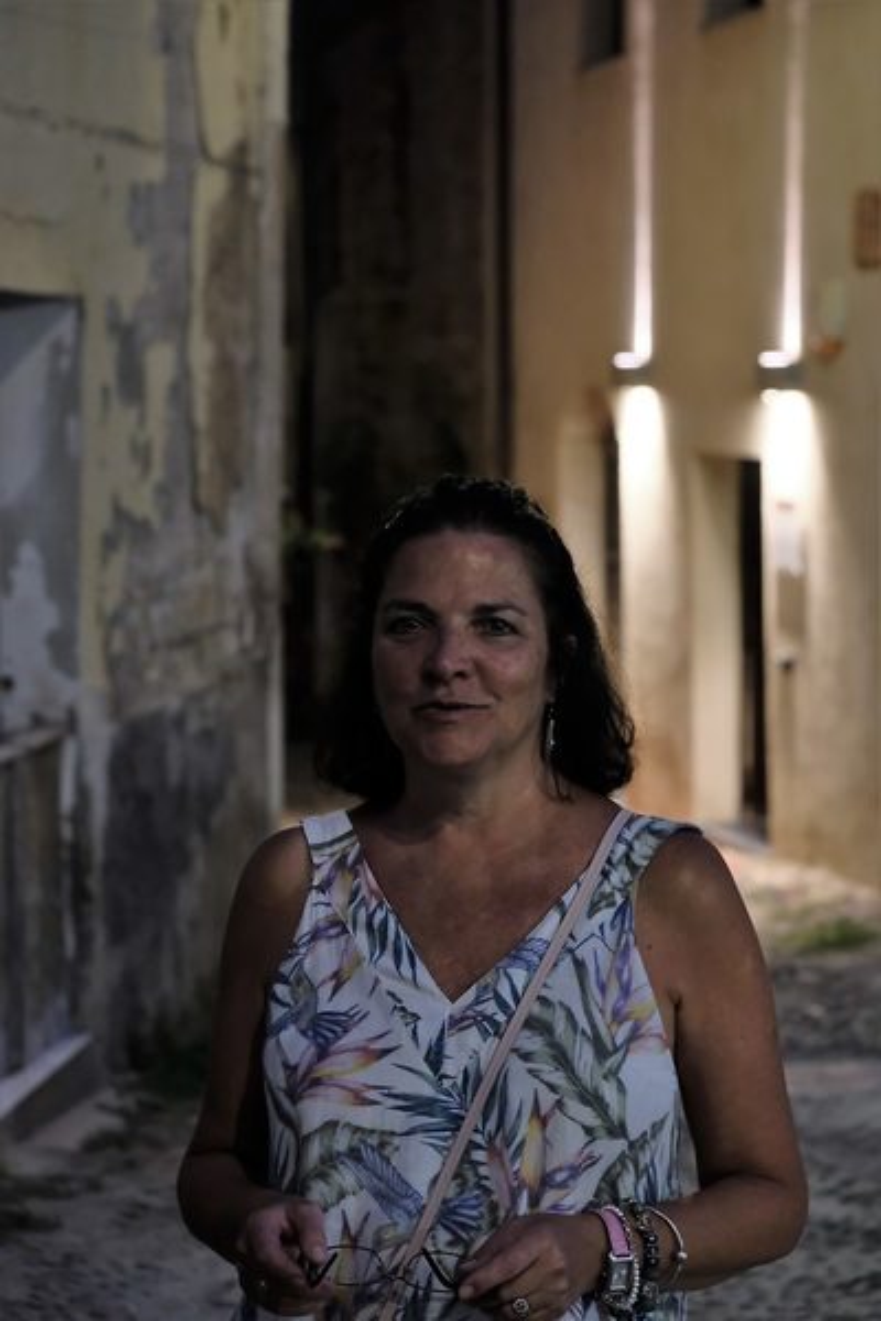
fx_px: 3047
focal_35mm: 83
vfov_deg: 24.5
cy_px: 660
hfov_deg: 16.5
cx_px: 440
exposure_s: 1/60
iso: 3200
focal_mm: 55
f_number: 4.5
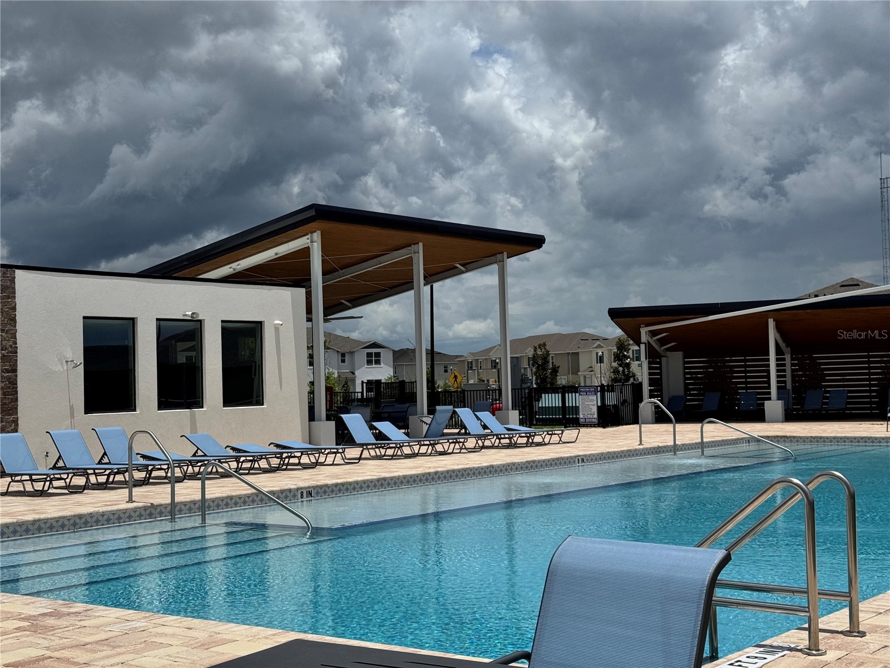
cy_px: 334
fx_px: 1234
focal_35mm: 48
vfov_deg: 30.3
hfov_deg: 39.7
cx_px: 445
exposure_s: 1/15385
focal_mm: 6.76
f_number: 1.78
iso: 80
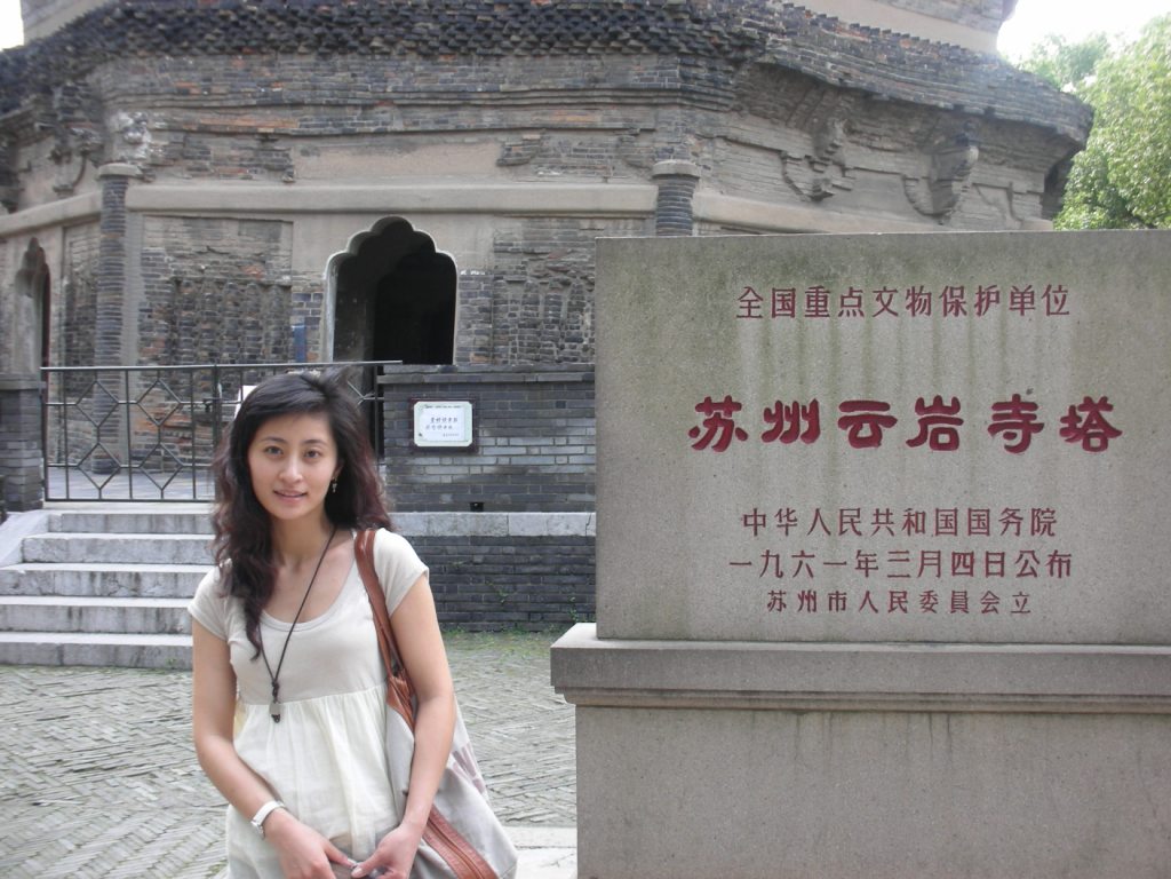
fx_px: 1556
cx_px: 586
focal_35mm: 46
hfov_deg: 41.2
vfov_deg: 31.5
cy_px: 440
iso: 50
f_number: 3.5
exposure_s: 1/69.6
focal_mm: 7.7
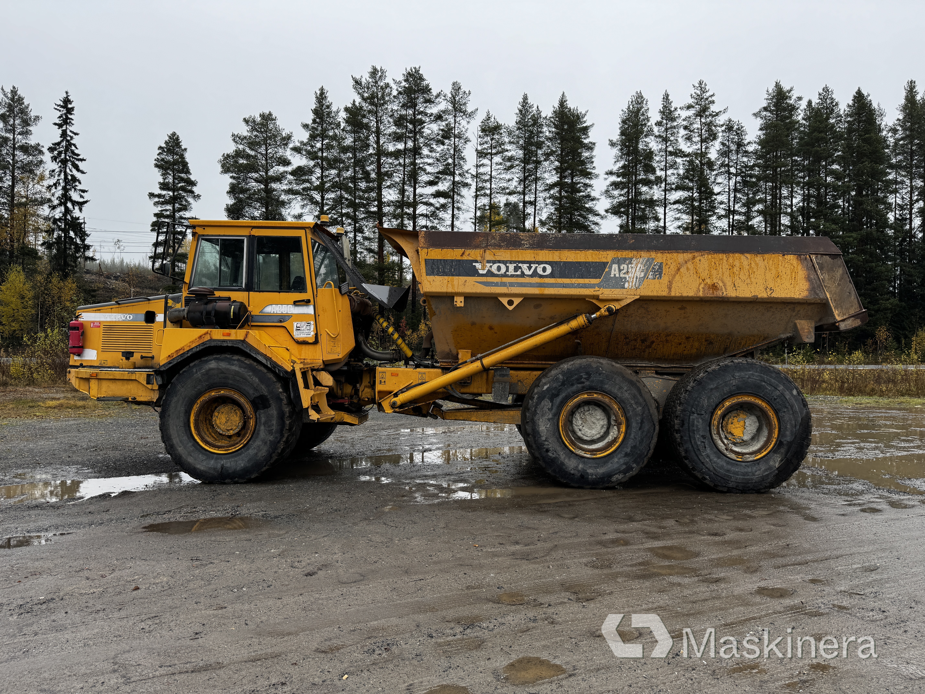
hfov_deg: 71.6
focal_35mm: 24
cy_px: 347
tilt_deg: +0.2
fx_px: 641
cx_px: 462
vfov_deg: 56.8
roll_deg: -1.3
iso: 64
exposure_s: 1/166
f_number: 1.78
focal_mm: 6.76
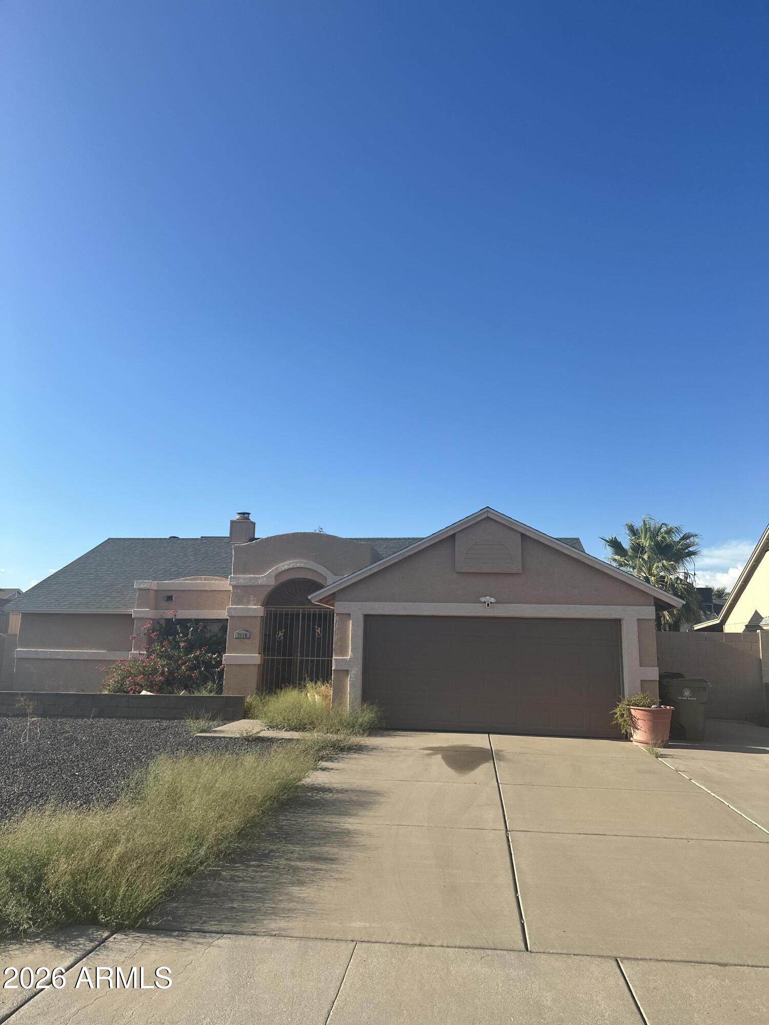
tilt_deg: +12.2
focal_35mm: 24
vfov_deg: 71.6
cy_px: 512
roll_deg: -1.7
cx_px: 384
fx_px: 711
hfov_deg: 56.8
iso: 80
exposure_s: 1/4762
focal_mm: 6.86
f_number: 1.78
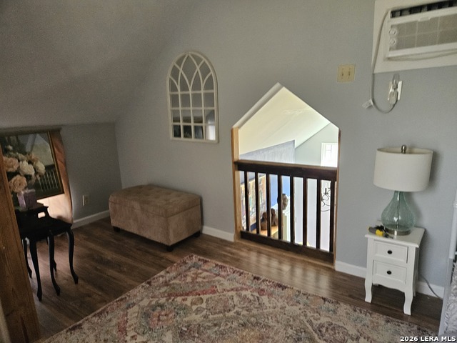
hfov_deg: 73.9
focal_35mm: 23
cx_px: 228
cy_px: 172
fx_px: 304
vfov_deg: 58.9
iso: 640
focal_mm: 5.4
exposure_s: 1/120
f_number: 1.8
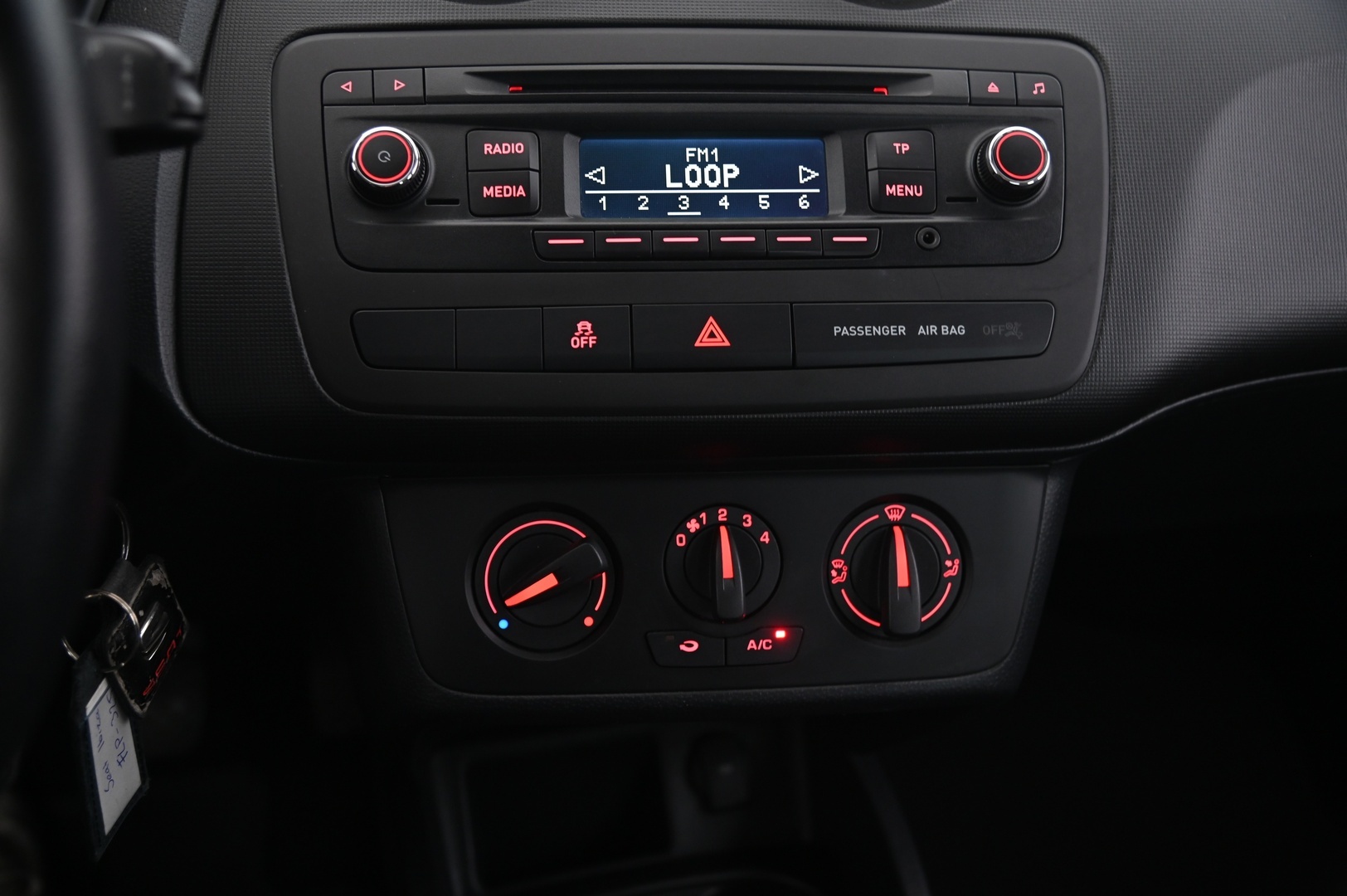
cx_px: 674
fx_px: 1271
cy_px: 448
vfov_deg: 38.8
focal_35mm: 34
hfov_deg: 55.8
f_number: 4
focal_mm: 34
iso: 2000
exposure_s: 1/13
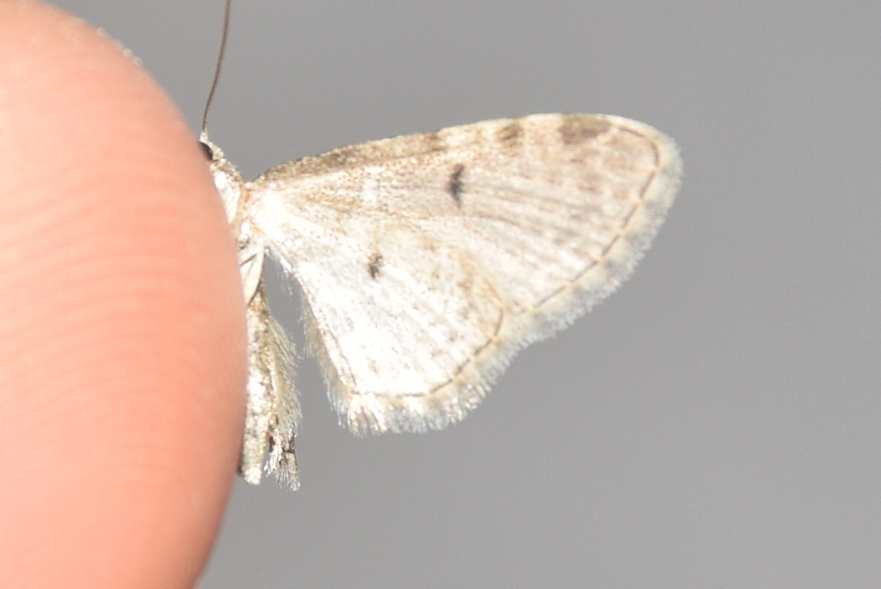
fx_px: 5511
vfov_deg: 6.1
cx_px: 415
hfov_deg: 9.1
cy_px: 281
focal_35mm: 225
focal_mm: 140
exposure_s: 1/160
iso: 100
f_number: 13
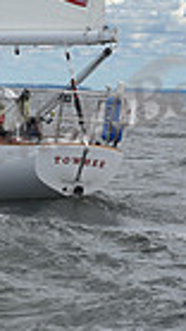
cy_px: -226
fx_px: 2697
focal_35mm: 307
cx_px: -142
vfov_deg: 6.9
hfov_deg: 3.9
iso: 250
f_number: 10
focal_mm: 70
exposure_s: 1/800
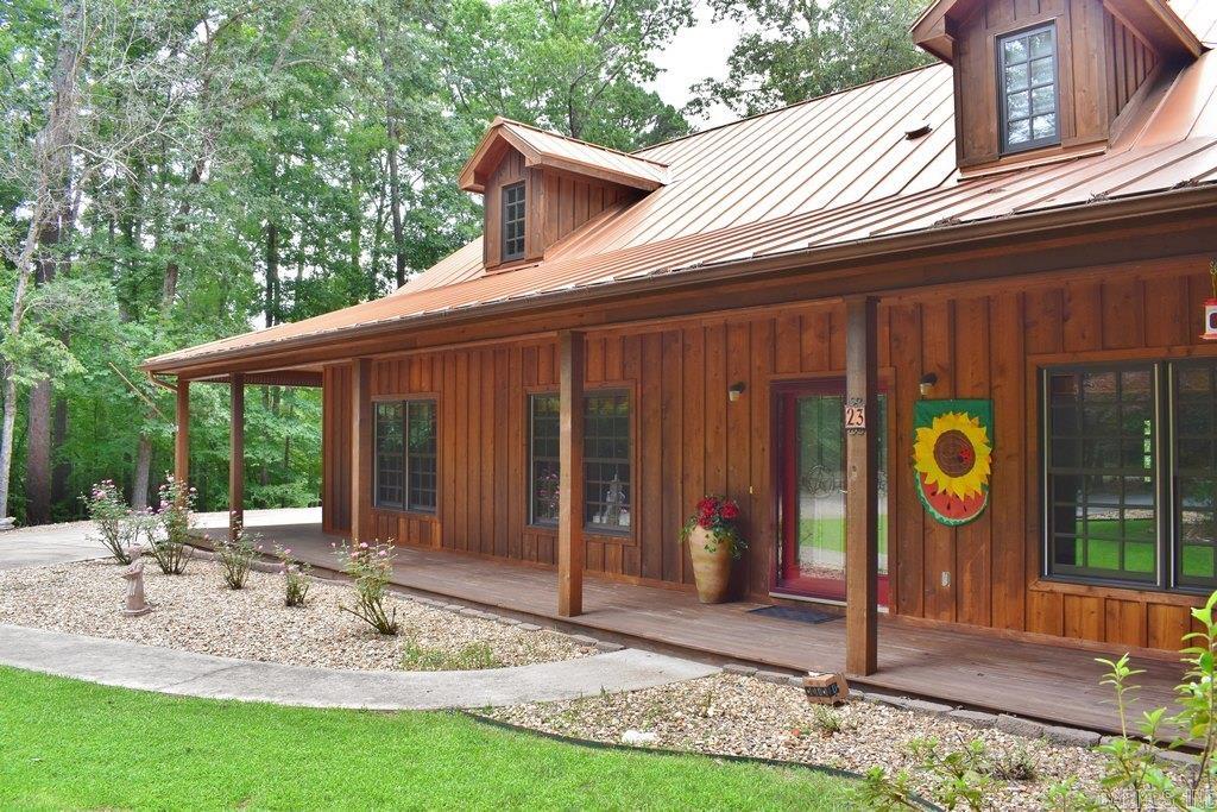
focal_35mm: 27
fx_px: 913
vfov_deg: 47.9
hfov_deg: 67.4
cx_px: 608
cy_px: 406
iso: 400
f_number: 9
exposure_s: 1/100
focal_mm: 18
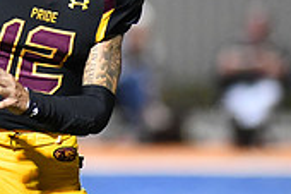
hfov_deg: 2.0
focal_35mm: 1023
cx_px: 46
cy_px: -20
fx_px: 8261
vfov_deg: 1.3
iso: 6400
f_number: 2.8
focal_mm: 300
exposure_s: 1/1000
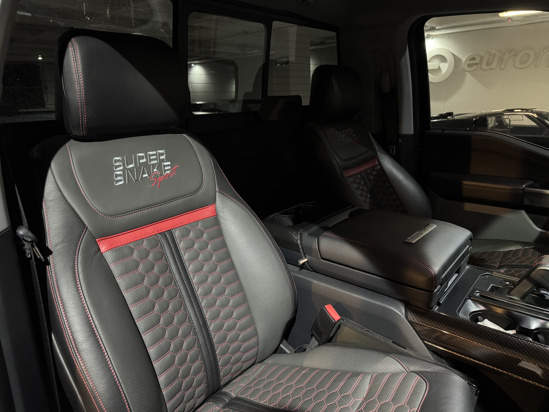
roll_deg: +1.5
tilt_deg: -16.9
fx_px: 381
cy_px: 206
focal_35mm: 24
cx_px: 274
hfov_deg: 71.6
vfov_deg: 56.8
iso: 1250
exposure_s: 1/30
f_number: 1.78
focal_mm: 6.76
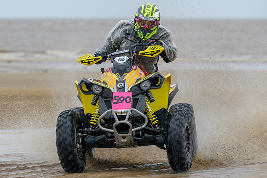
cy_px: 99
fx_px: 2021
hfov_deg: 7.6
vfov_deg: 5.0
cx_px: 119
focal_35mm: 273
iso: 320
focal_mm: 150
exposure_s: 1/500
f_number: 4
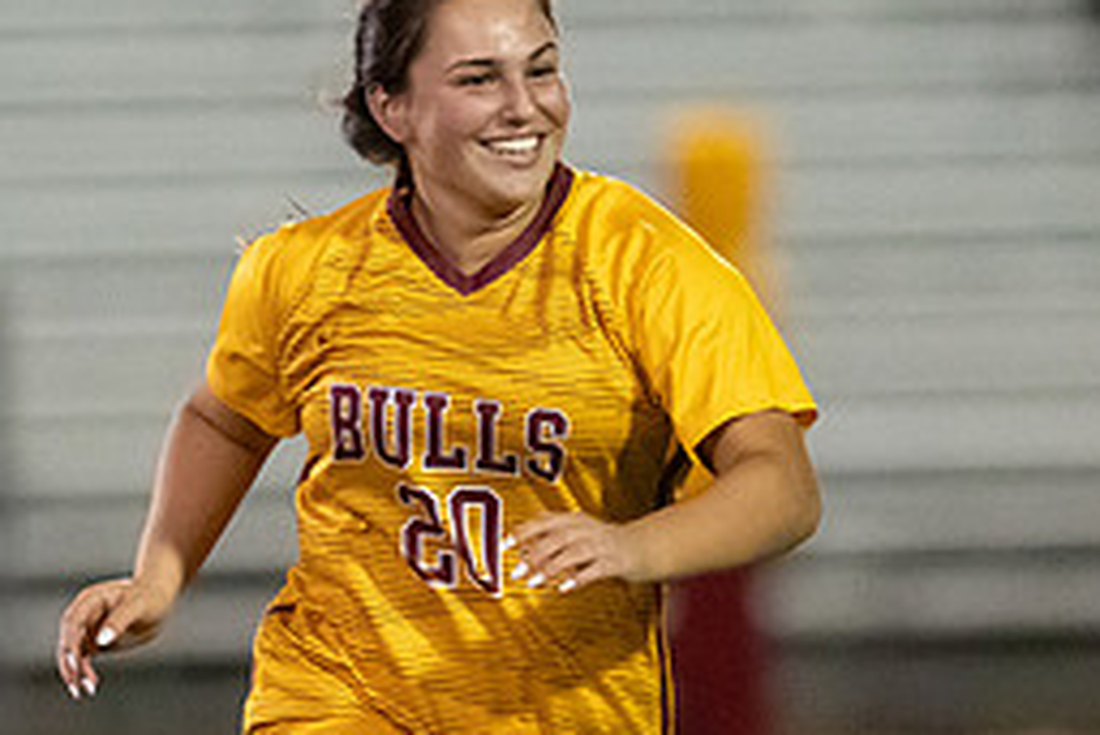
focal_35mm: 1028
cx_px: 477
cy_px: 761
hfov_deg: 2.0
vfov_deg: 1.3
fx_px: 31428
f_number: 2.8
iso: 16000
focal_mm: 300
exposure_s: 1/1000
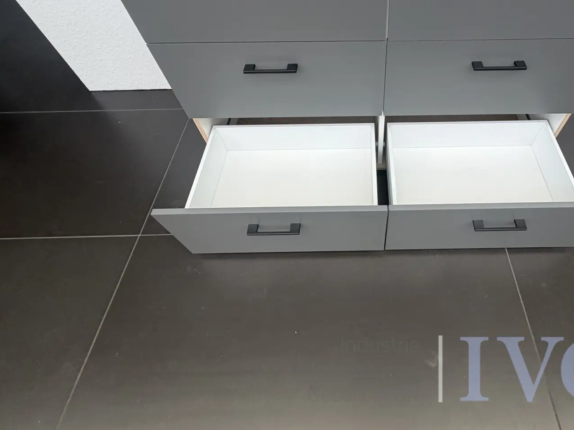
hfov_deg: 77.2
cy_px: 144
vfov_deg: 61.9
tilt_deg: -49.3
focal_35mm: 21
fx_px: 348
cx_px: 367
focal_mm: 2.22
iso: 100
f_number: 2.2
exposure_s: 1/121
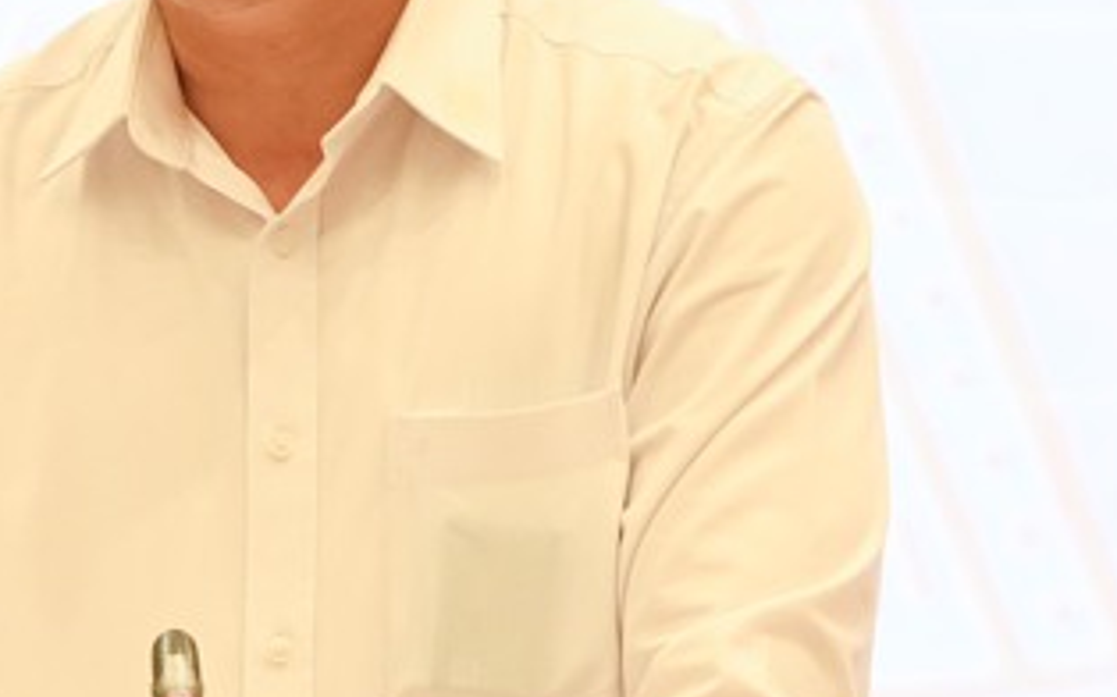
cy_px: 188
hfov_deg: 4.4
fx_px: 14424
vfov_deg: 2.8
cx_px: 192
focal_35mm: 474
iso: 3200
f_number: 8
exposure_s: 1/160
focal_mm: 200
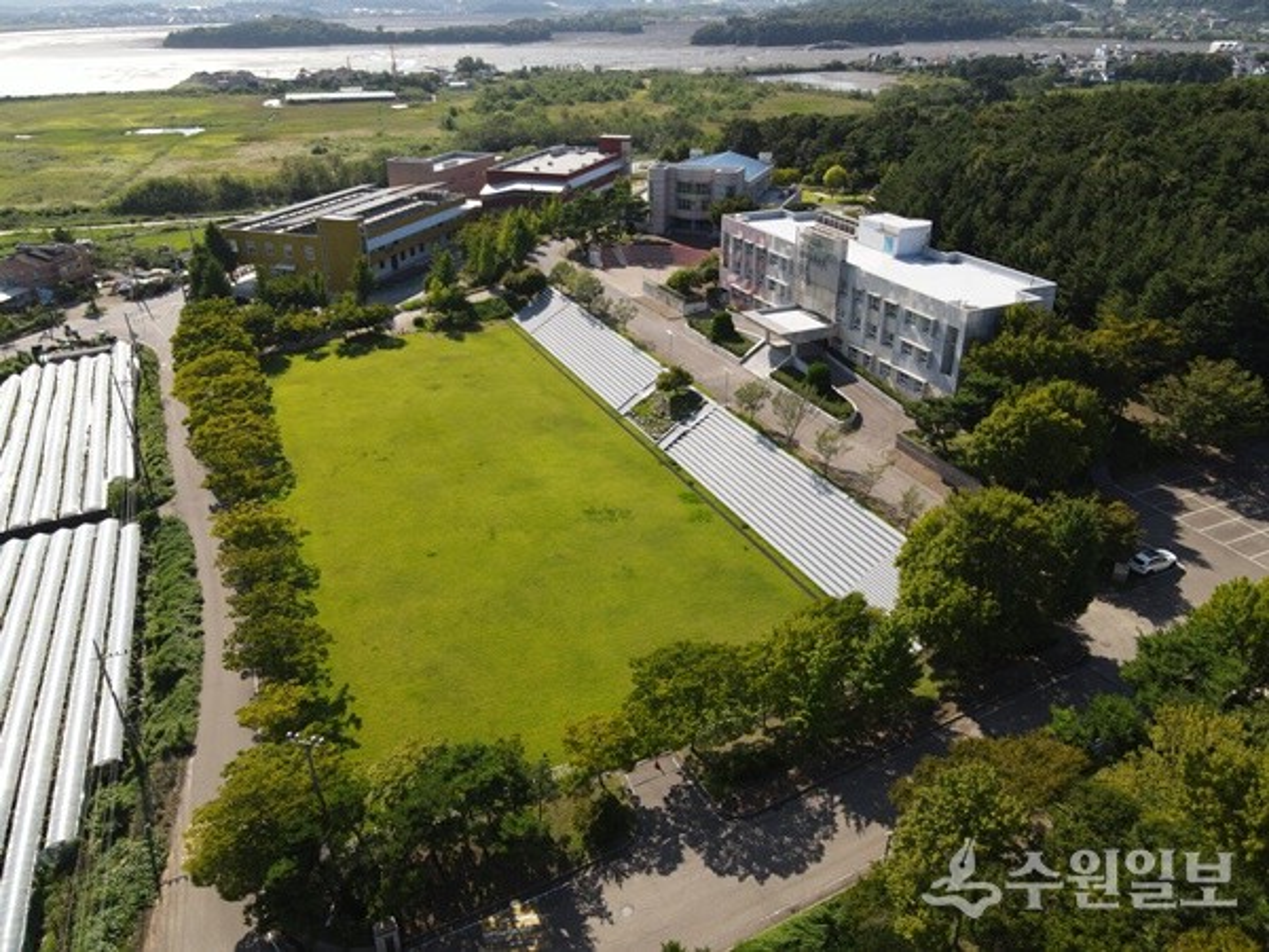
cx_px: 634
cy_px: 476
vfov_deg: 56.8
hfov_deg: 71.6
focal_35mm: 24
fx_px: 880
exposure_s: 1/500
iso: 100
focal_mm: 4.5
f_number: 2.8
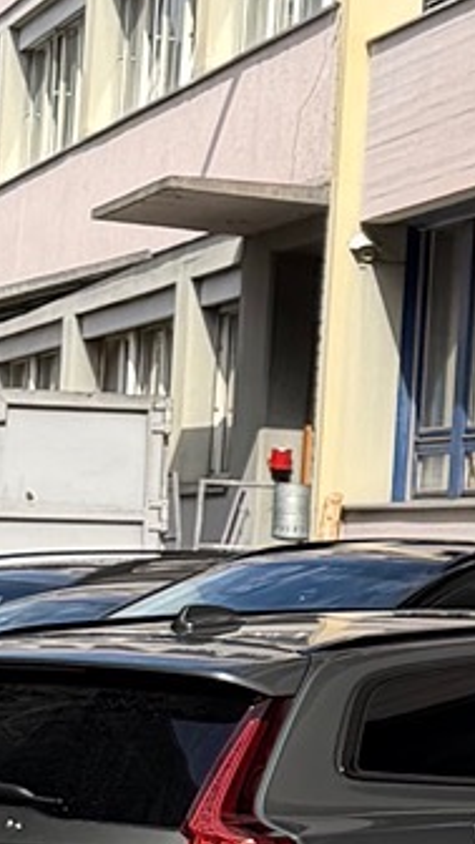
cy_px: 447
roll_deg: -0.7
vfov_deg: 13.7
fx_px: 3515
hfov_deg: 6.3
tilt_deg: +5.5
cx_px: 1885
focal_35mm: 157
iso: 80
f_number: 1.78
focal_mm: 6.76
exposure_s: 1/2907
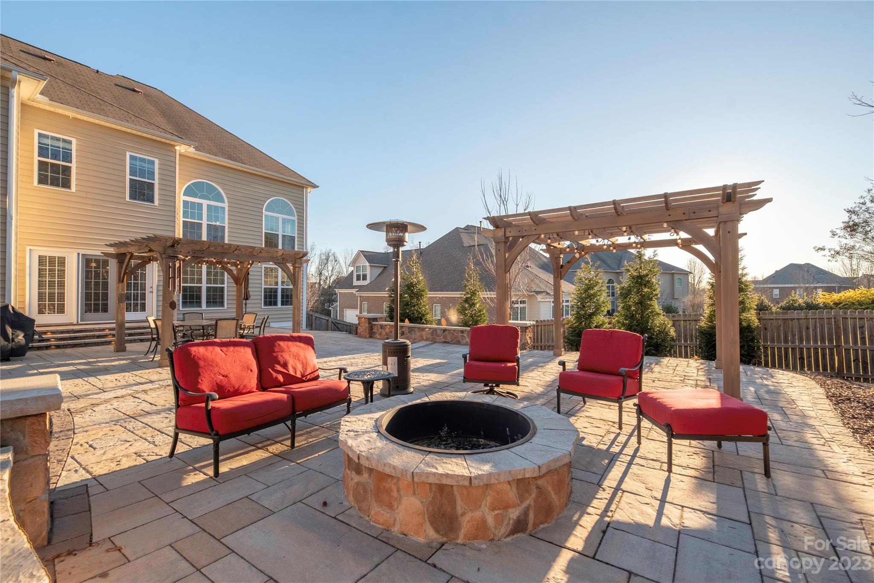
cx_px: 437
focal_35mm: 16
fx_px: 388
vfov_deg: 73.8
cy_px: 292
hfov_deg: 96.7
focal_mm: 16
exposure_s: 1/4000
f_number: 6.3
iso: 320
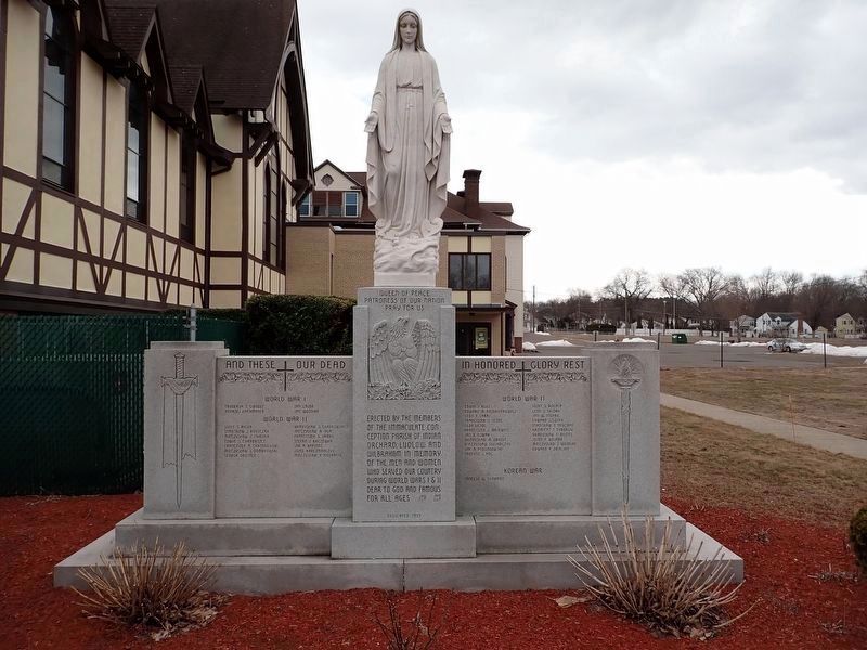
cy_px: 325
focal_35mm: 25
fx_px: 626
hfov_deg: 69.4
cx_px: 434
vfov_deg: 54.9
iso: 100
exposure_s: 1/640
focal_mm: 4.5
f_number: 2.8
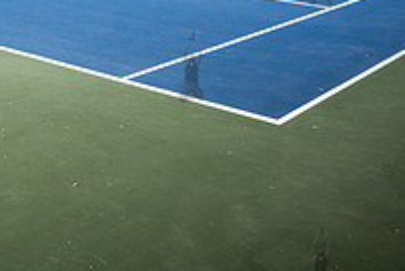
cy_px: -31
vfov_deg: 18.9
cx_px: -68
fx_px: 777
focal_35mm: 69
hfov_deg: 26.3
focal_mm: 24
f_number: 4.5
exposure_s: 1/800
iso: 400
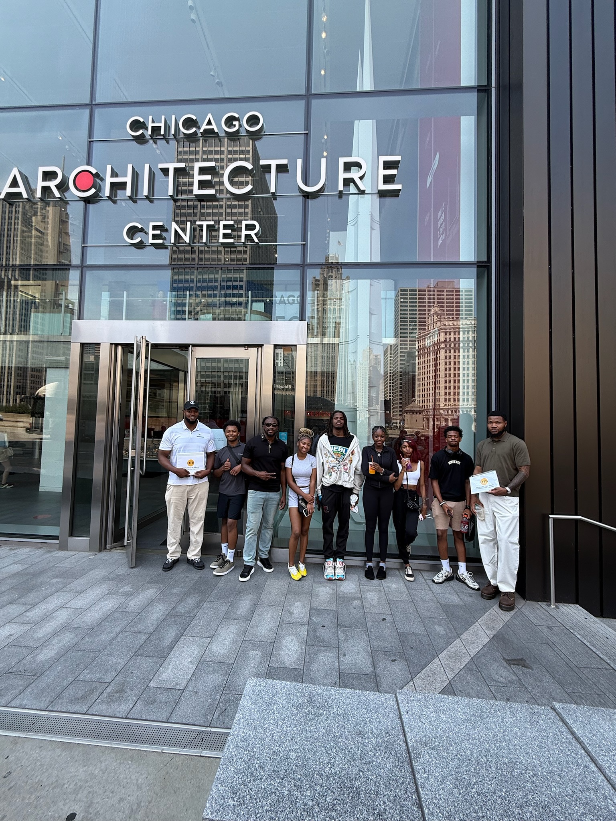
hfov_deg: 85.7
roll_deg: -1.9
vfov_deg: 102.1
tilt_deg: -1.2
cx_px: 308
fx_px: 332
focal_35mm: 14
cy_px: 410
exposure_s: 1/253
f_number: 2.2
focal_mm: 2.22
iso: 50
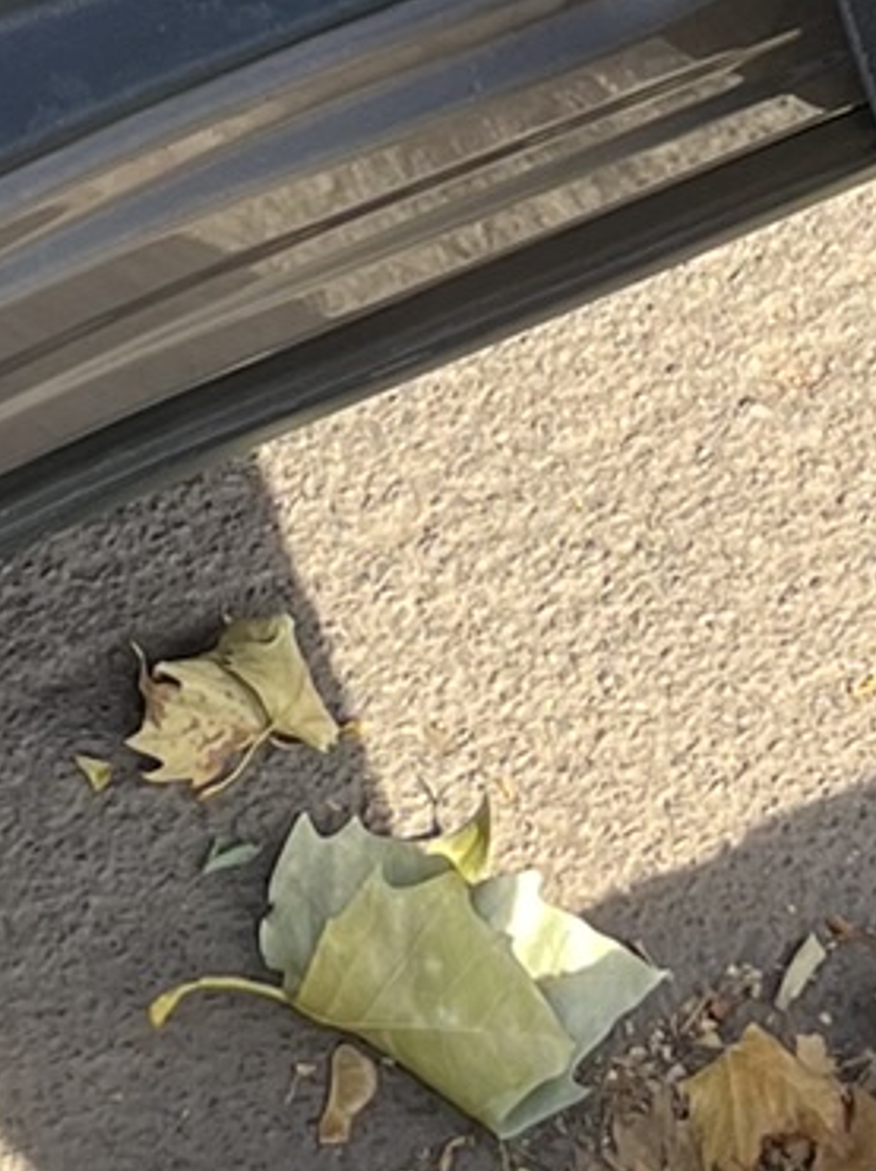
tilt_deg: -20.4
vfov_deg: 11.3
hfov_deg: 10.1
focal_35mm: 144
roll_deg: +0.7
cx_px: -164
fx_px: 4864
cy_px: -1677
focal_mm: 5.1
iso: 40
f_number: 1.6
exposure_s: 1/205
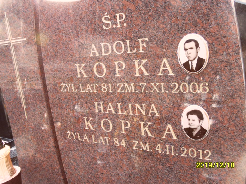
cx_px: 123
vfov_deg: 44.2
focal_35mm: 32
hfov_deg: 56.8
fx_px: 227
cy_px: 92
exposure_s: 1/30
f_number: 3.4
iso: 160
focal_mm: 5.3
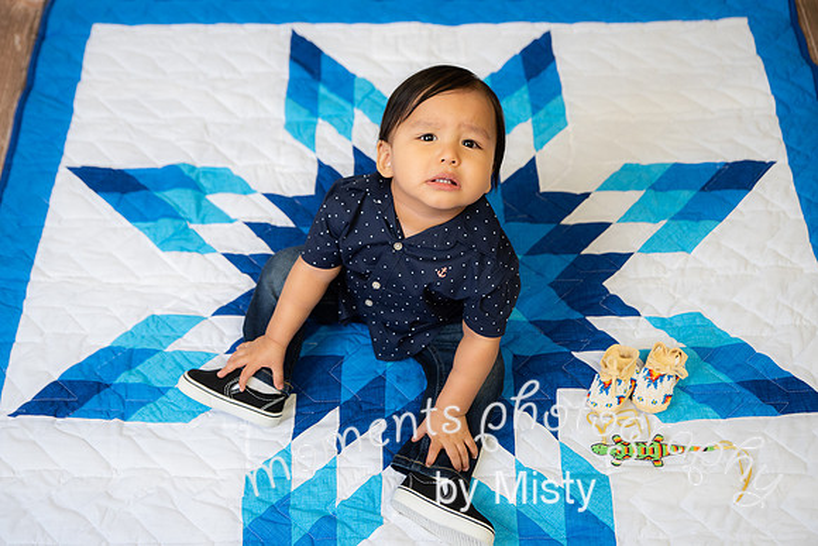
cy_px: 262
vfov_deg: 26.0
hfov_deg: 38.1
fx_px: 1184
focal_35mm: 52
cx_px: 409
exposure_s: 1/125
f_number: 3.2
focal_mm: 48
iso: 800
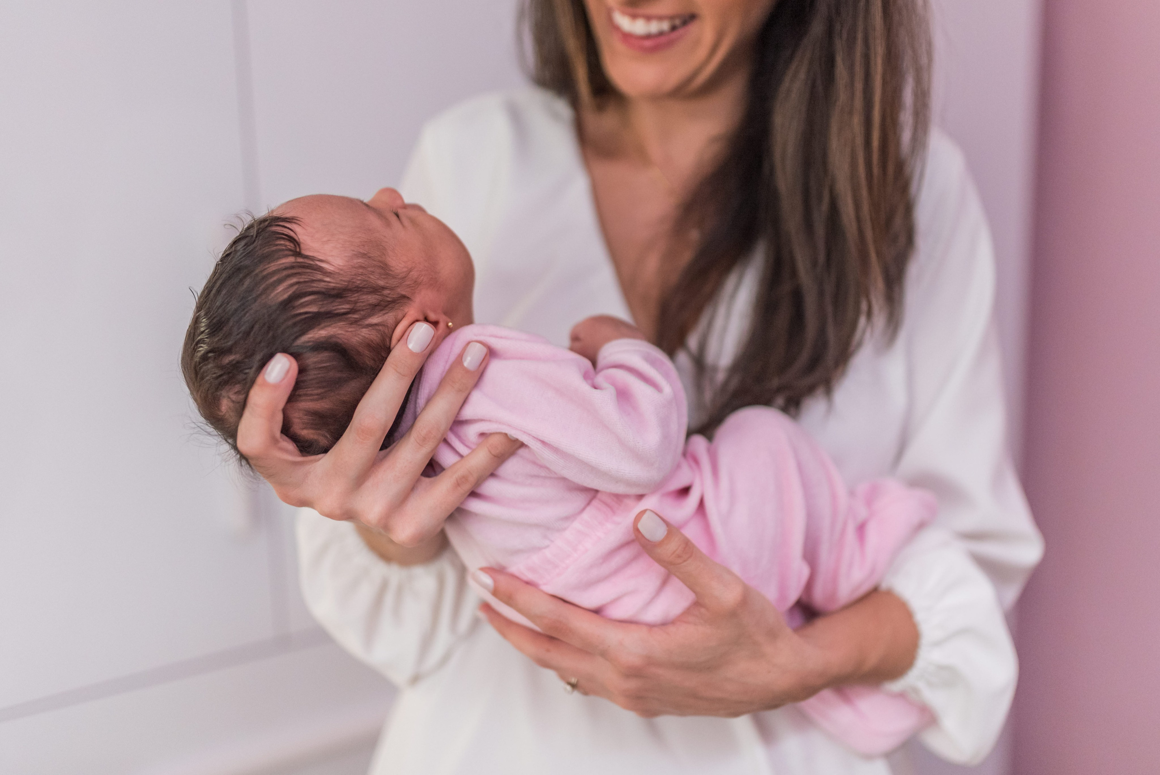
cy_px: 358
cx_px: 651
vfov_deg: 32.8
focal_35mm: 41
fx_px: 1317
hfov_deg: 47.5
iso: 1100
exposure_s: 1/640
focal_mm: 35
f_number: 1.4
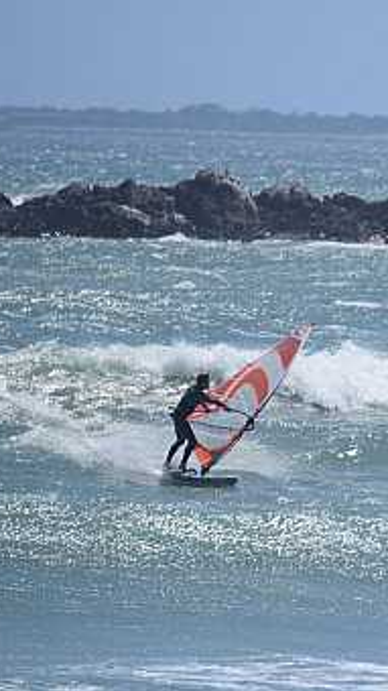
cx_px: 488
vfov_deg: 3.0
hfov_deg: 1.7
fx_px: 13017
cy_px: 346
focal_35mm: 711
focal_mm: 300
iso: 200
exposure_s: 1/640
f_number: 6.3
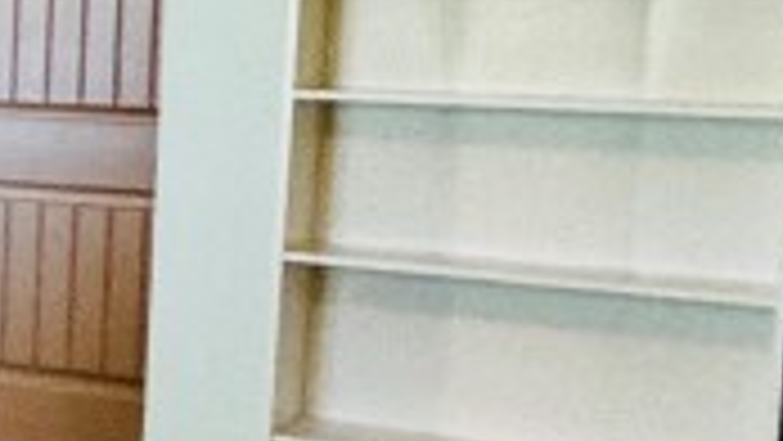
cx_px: -1314
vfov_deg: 13.4
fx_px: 1869
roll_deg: -0.8
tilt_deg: -3.3
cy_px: 72
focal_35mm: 90
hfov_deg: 13.2
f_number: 2.2
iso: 640
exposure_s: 1/60
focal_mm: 2.22
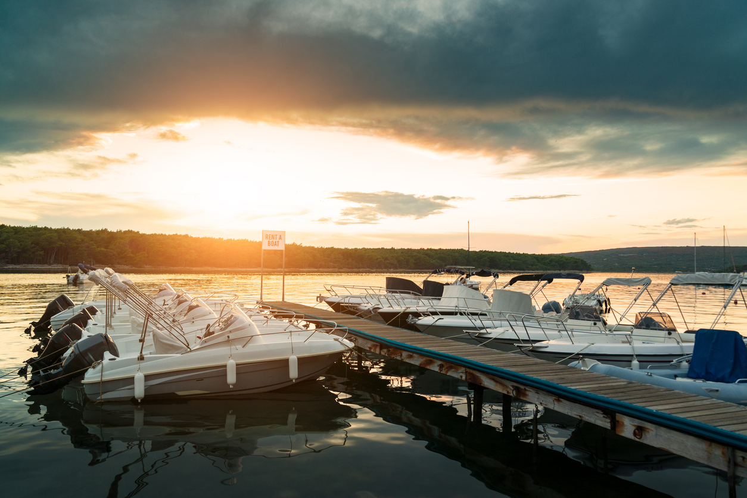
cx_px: 374
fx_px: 581
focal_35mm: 28
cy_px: 249
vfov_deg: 46.4
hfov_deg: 65.5
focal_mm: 28
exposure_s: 1/60
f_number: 5
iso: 640
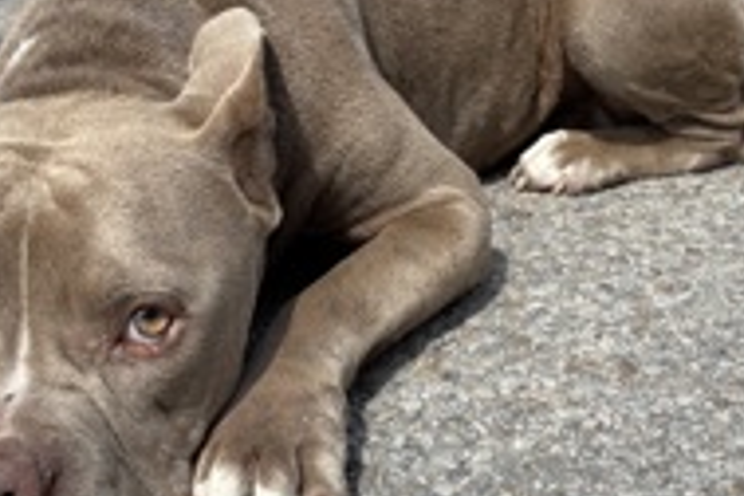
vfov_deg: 22.6
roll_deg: +2.7
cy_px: 285
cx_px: 358
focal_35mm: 60
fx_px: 1240
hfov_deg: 33.4
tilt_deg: -20.8
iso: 50
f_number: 1.6
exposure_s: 1/3311
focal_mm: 5.96
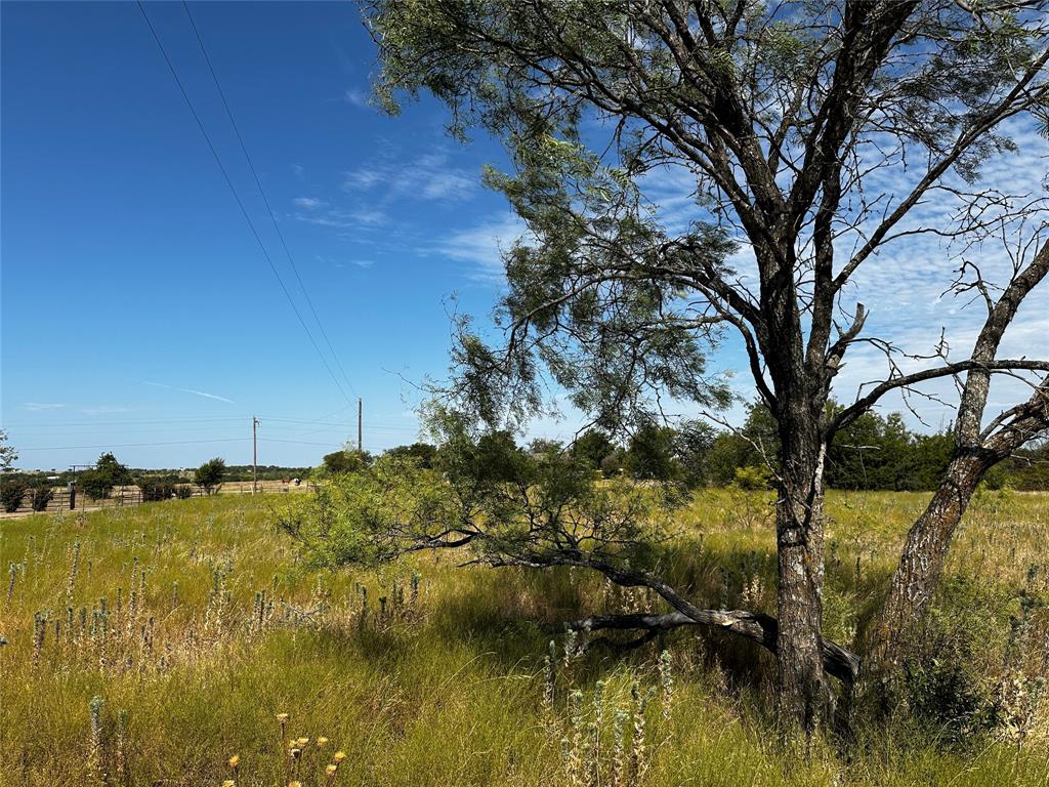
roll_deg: +0.8
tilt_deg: +5.3
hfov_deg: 71.6
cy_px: 394
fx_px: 727
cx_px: 524
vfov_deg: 56.8
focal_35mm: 24
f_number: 1.78
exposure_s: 1/5263
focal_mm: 6.86
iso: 80
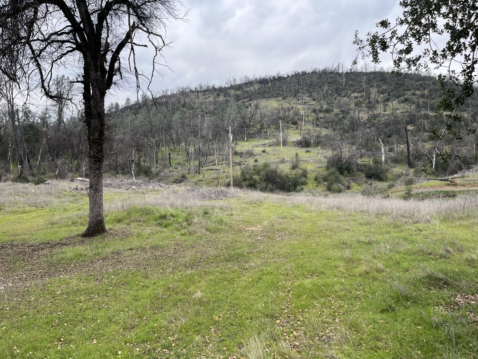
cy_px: 180
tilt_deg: -2.9
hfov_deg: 67.3
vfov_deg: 53.1
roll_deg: -1.3
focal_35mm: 26
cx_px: 239
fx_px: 359
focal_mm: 5.1
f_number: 1.6
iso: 50
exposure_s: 1/343
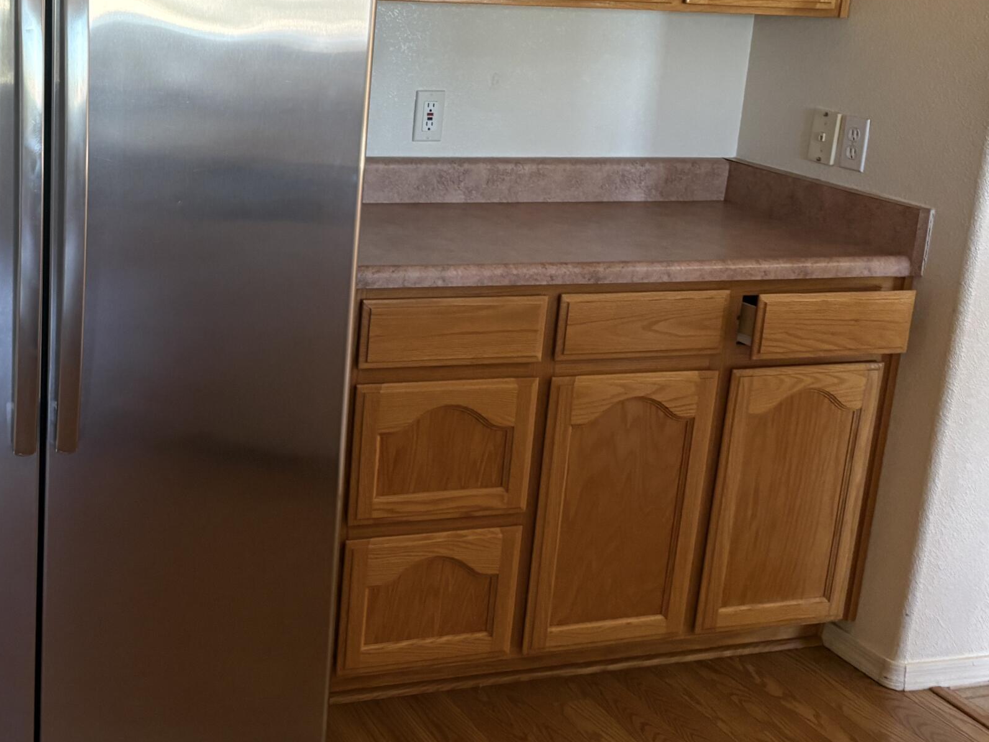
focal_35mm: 49
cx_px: 230
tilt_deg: -13.4
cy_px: 272
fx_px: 1400
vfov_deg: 29.5
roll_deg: -2.5
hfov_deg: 37.8
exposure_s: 1/60
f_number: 1.6
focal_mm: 5.96
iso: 200
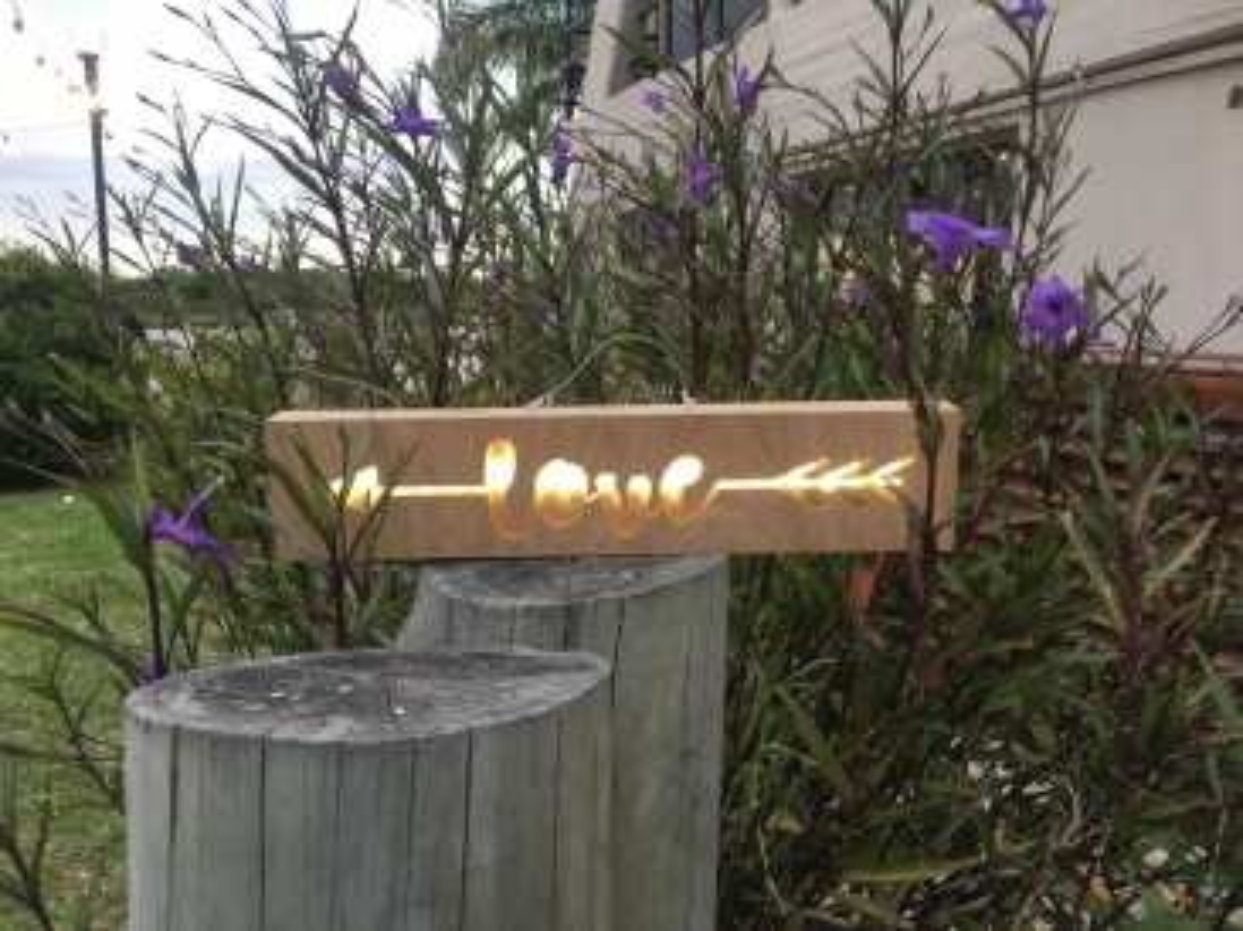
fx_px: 1041
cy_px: 466
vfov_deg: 48.2
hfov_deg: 61.7
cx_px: 622
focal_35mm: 29
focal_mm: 4.15
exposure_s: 1/33
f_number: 2.2
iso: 40
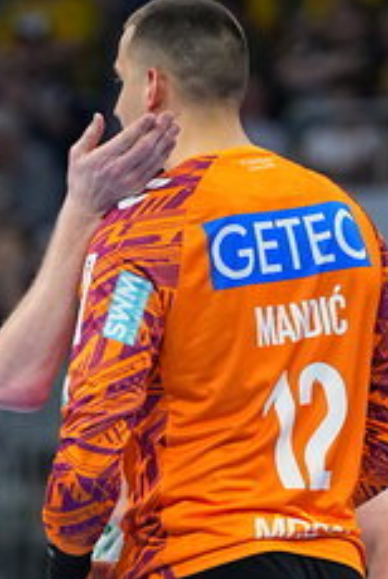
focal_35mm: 526
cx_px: 23
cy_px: 682
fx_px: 8478
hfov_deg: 2.6
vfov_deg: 3.9
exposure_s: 1/1600
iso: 1000
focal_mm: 135
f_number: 1.8
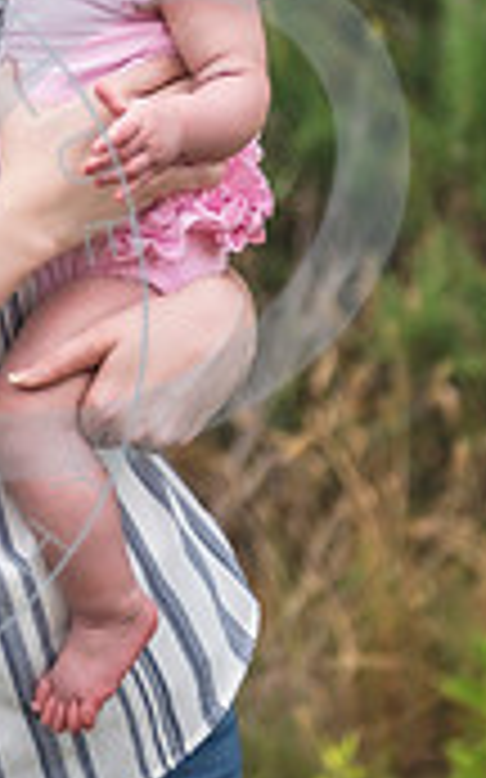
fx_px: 3478
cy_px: -27
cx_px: -68
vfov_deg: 12.6
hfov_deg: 7.9
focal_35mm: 164
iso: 100
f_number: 2.8
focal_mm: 62
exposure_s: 1/640
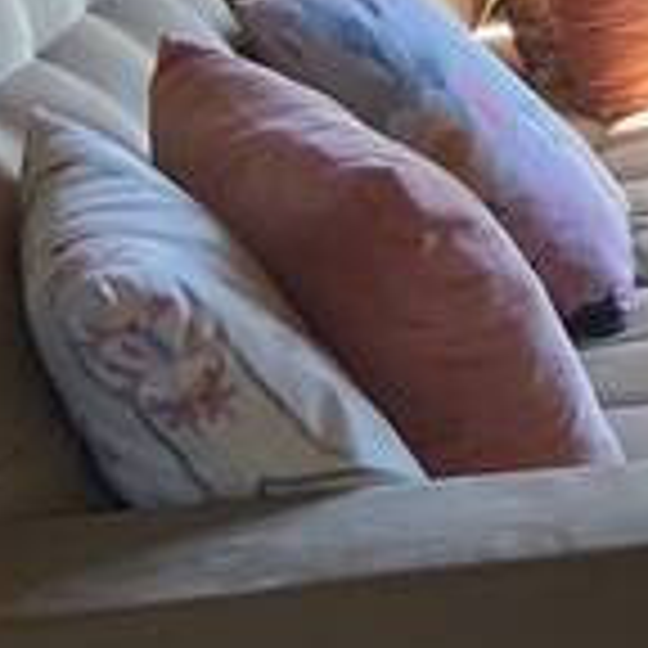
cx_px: 2462
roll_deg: +0.9
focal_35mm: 230
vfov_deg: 7.3
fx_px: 4871
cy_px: -752
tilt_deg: -3.9
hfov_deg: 6.4
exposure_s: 1/179
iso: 32
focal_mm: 4.25
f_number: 1.8
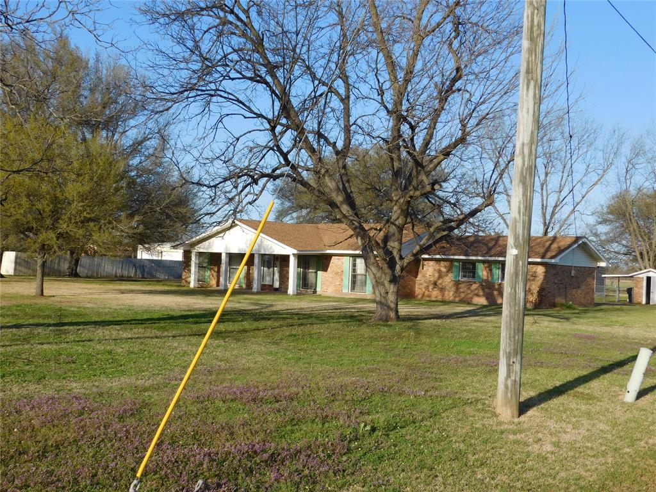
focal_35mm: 40
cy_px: 246
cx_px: 328
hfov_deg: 46.8
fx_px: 758
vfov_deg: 36.0
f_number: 3.6
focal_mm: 7.1
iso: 125
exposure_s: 1/1000
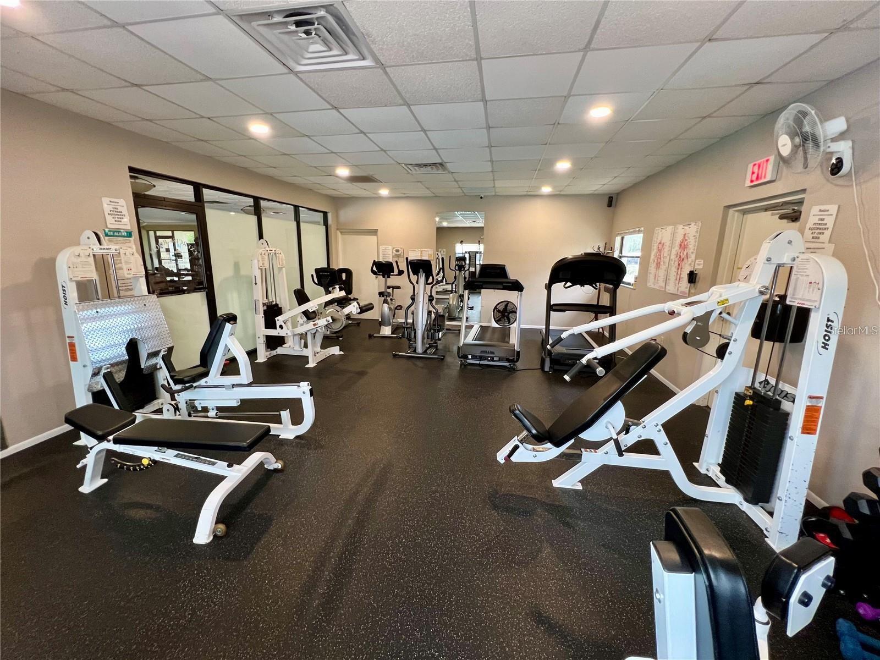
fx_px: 330
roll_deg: +0.0
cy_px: 330
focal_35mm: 13
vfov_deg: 89.9
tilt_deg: -12.7
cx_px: 440
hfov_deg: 106.2
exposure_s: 1/60
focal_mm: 1.57
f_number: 1.8
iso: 250
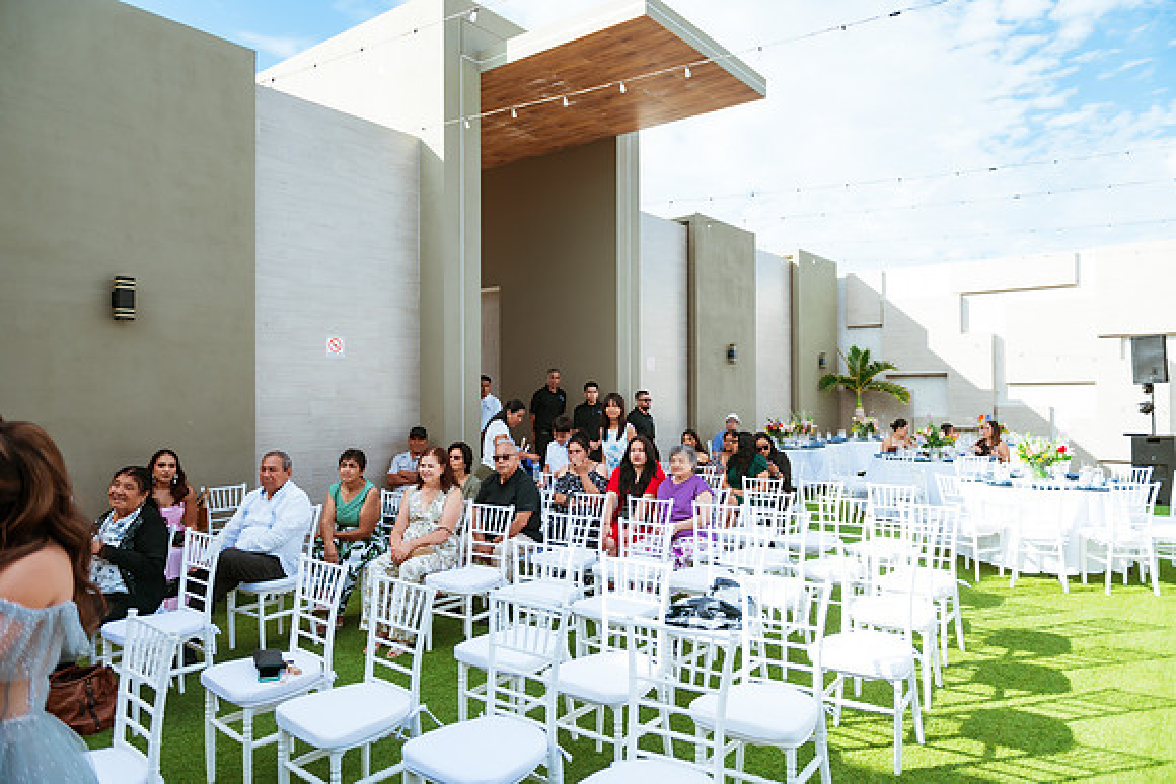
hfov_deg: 73.7
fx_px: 784
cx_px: 588
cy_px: 392
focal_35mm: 24
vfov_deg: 53.2
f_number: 2.8
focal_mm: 24
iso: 100
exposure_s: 1/800
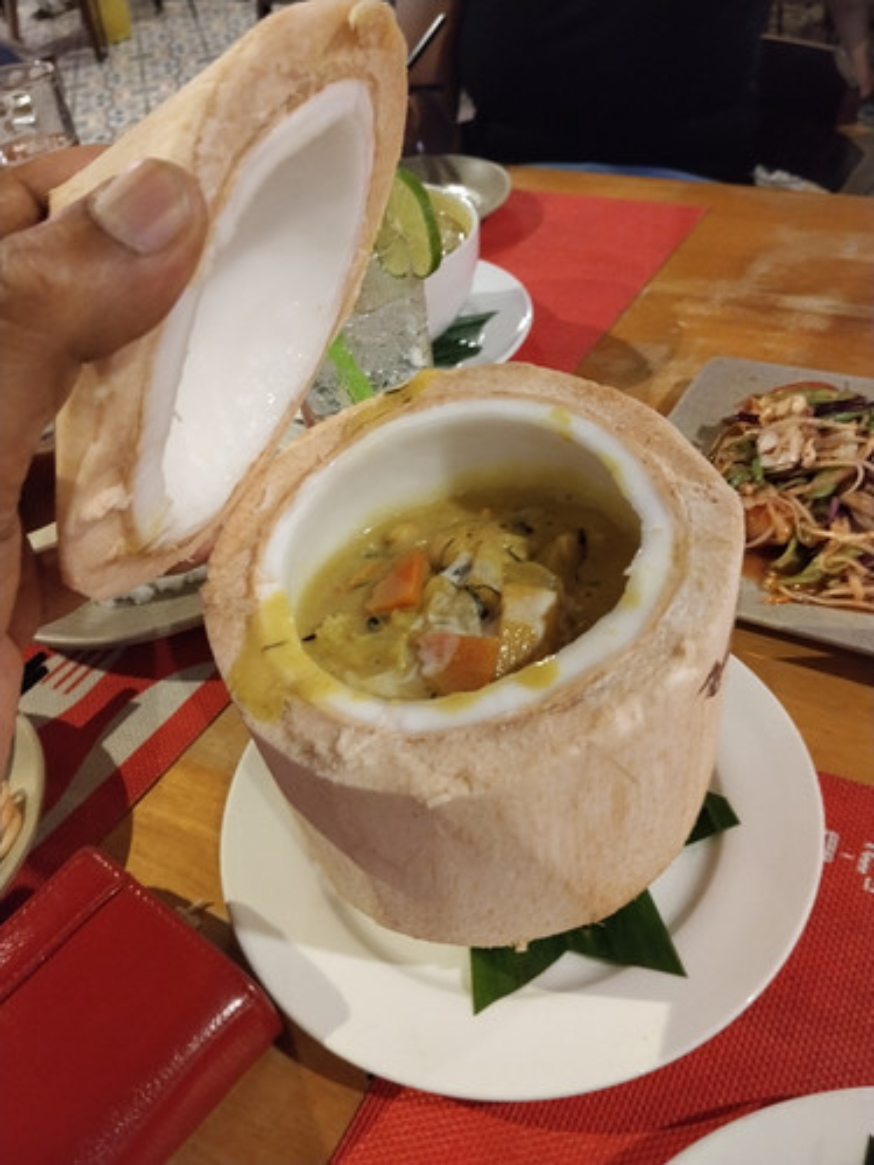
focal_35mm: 29
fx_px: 976
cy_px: 582
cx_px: 437
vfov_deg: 61.7
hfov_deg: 48.2
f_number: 1.8
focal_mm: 4.22
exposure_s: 1/20
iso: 640
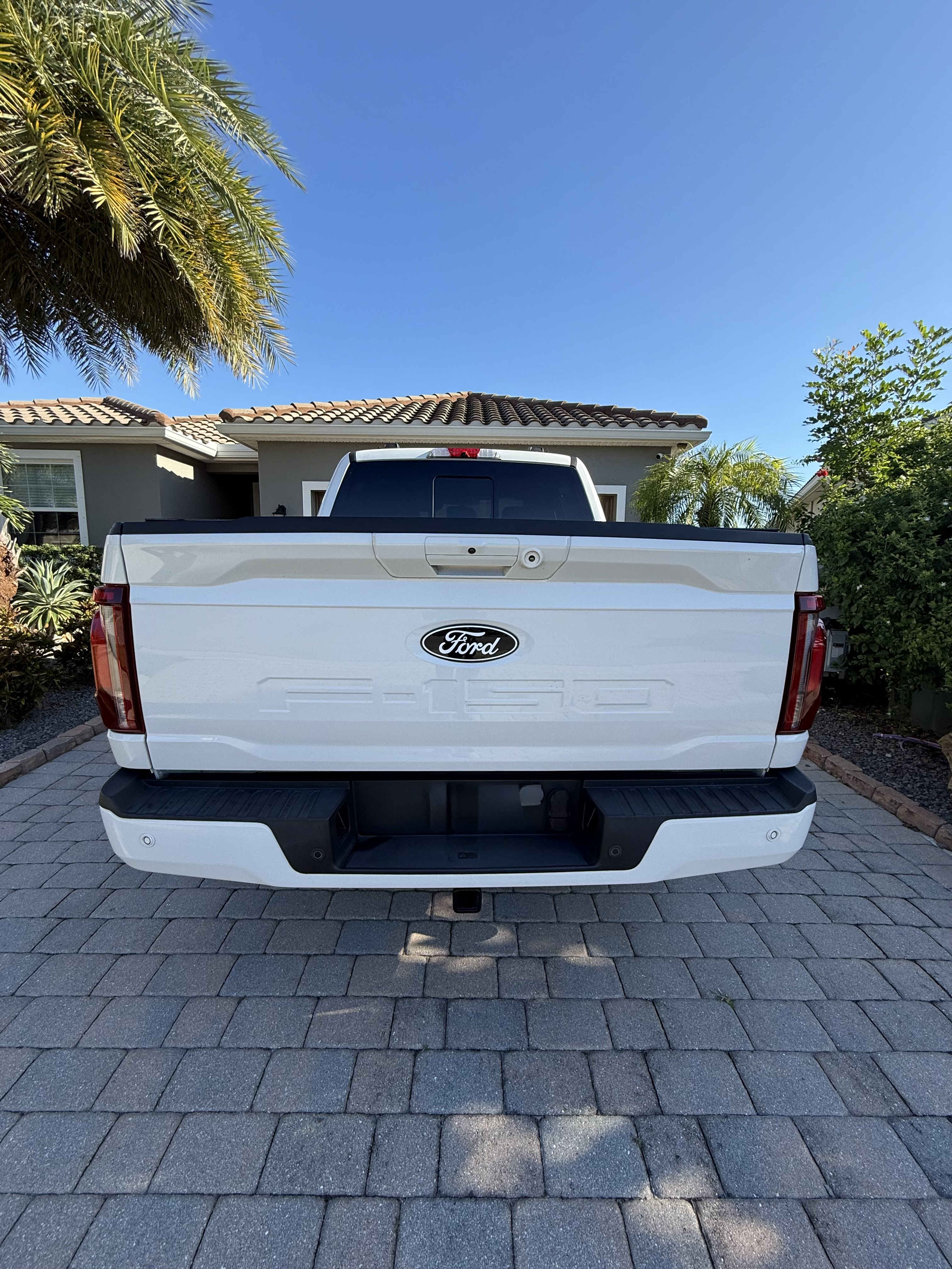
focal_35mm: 14
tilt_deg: -6.8
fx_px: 513
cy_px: 634
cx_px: 476
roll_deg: -1.4
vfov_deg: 102.1
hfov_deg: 85.7
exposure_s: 1/809
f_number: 2.2
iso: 50
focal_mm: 2.22
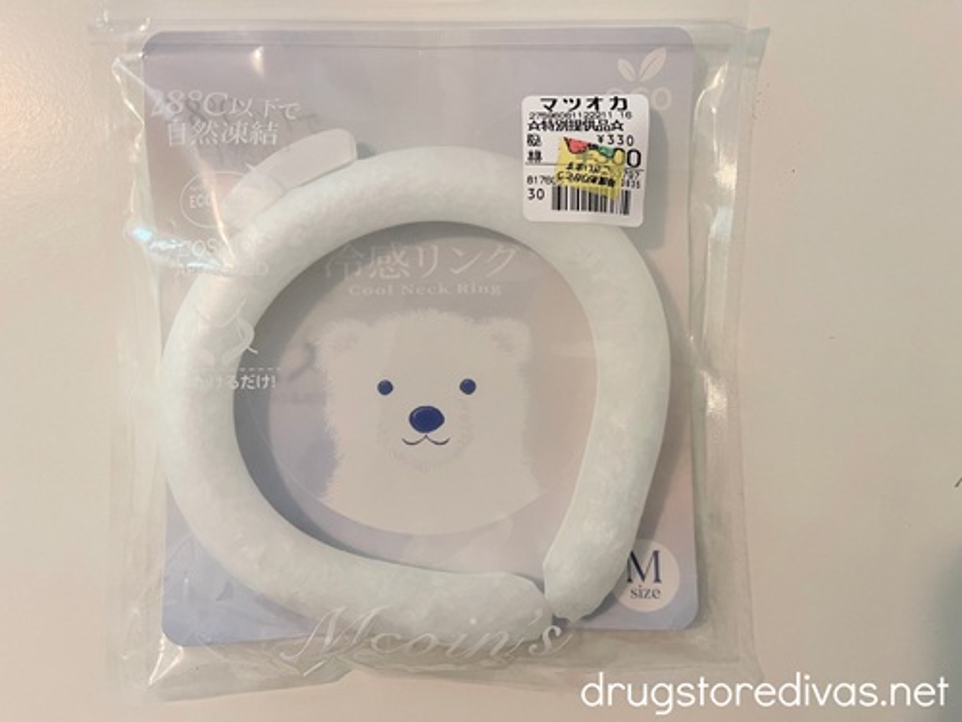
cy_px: 361
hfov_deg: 69.4
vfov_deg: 54.9
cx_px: 481
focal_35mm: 25
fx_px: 695
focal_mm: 5.1
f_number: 1.6
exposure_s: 1/60
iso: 250
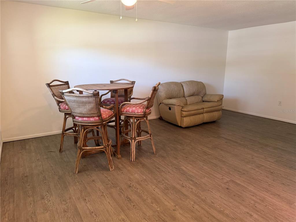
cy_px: 111
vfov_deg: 56.8
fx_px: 205
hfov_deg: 71.6
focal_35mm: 24
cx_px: 148
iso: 320
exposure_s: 1/60
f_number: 1.78
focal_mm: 6.76
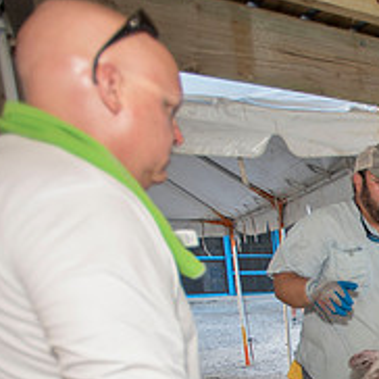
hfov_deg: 28.3
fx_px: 570
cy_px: 390
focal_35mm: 46
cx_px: 525
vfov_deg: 33.3
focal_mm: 17
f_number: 2.8
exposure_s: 1/160
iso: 250
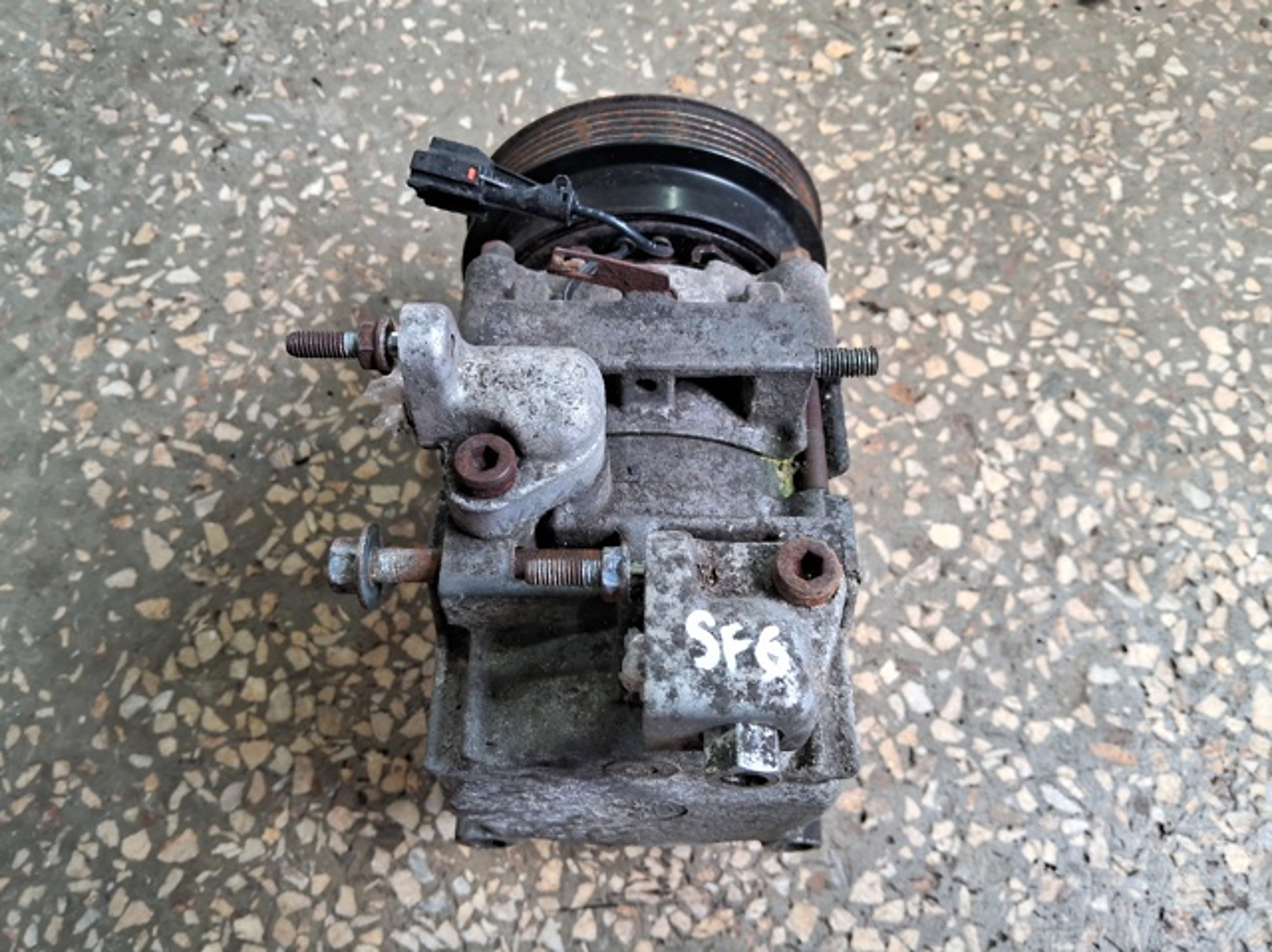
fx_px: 955
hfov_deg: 67.3
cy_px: 476
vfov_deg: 53.0
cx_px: 636
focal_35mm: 26
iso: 320
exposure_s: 1/50
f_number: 1.8
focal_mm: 3.98
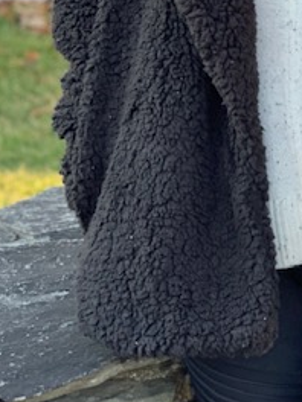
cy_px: -44
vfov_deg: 15.2
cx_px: 313
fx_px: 1466
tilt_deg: -6.8
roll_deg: -1.5
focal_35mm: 126
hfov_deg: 11.6
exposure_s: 1/122
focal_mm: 6
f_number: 2.4
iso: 40
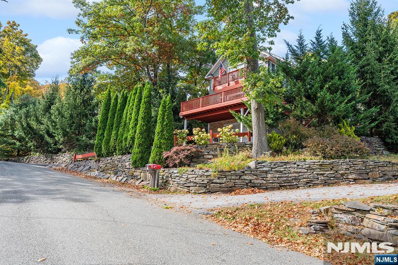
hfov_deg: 73.8
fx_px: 265
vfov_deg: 53.1
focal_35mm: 24
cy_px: 132
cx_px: 199
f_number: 8
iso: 100
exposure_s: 1/60
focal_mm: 24
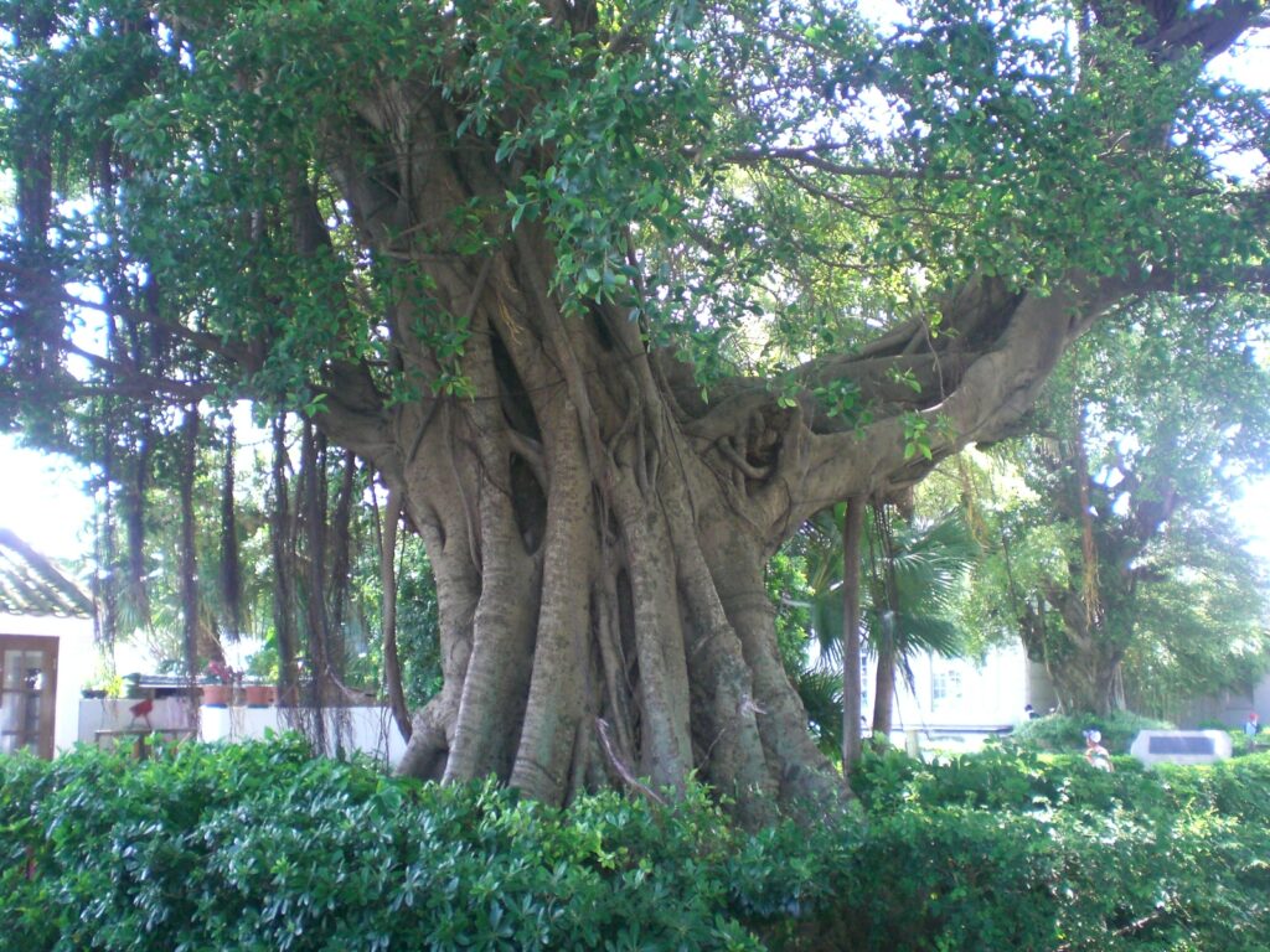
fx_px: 1394
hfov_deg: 49.0
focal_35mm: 38
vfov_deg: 37.7
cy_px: 476
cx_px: 635
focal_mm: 6.3
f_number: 3.1
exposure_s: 1/100
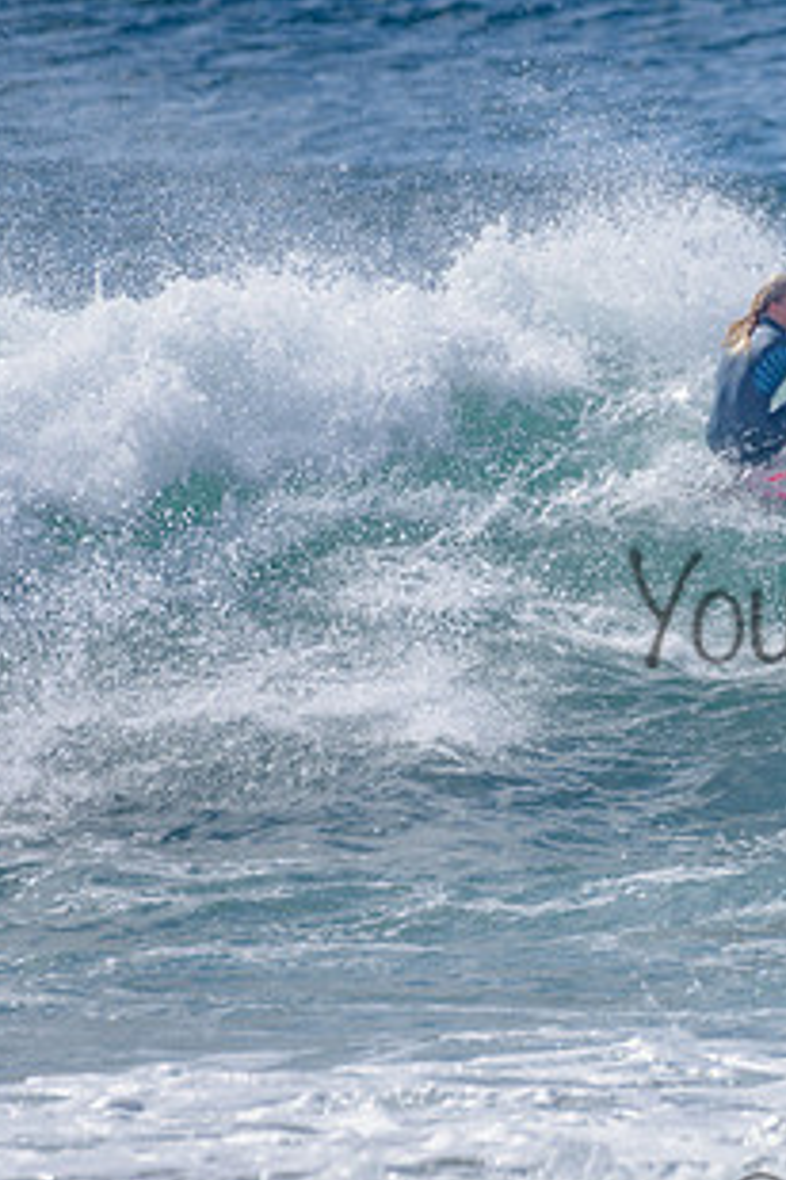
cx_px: 774
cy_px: 418
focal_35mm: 1149
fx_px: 37627
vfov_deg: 1.8
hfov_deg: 1.2
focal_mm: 500
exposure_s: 1/2000
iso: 90
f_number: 5.6
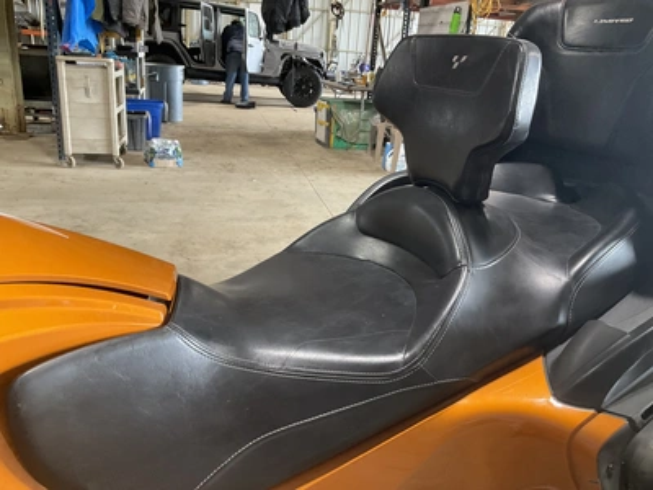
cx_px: 326
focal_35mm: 29
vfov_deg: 48.2
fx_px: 547
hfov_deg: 61.7
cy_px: 245
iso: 200
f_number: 1.8
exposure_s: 1/60
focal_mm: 3
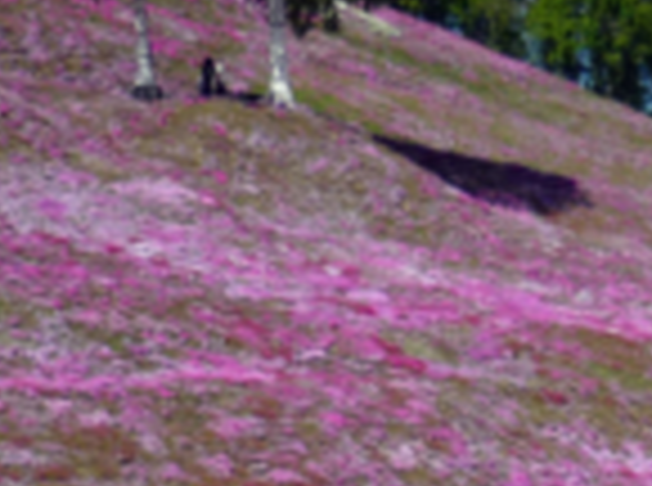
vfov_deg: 10.4
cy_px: 711
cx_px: 944
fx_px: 2574
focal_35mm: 137
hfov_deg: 13.7
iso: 100
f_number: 8
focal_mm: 5.5
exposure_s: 1/320
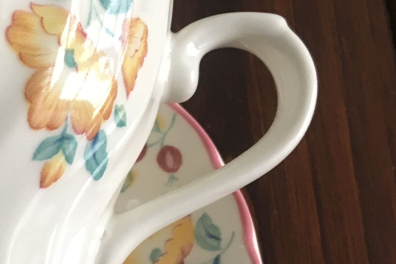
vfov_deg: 13.9
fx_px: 1078
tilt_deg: -56.9
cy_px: 191
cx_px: -56
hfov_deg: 19.8
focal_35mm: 98
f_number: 2.2
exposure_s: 1/33
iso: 100
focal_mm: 4.15
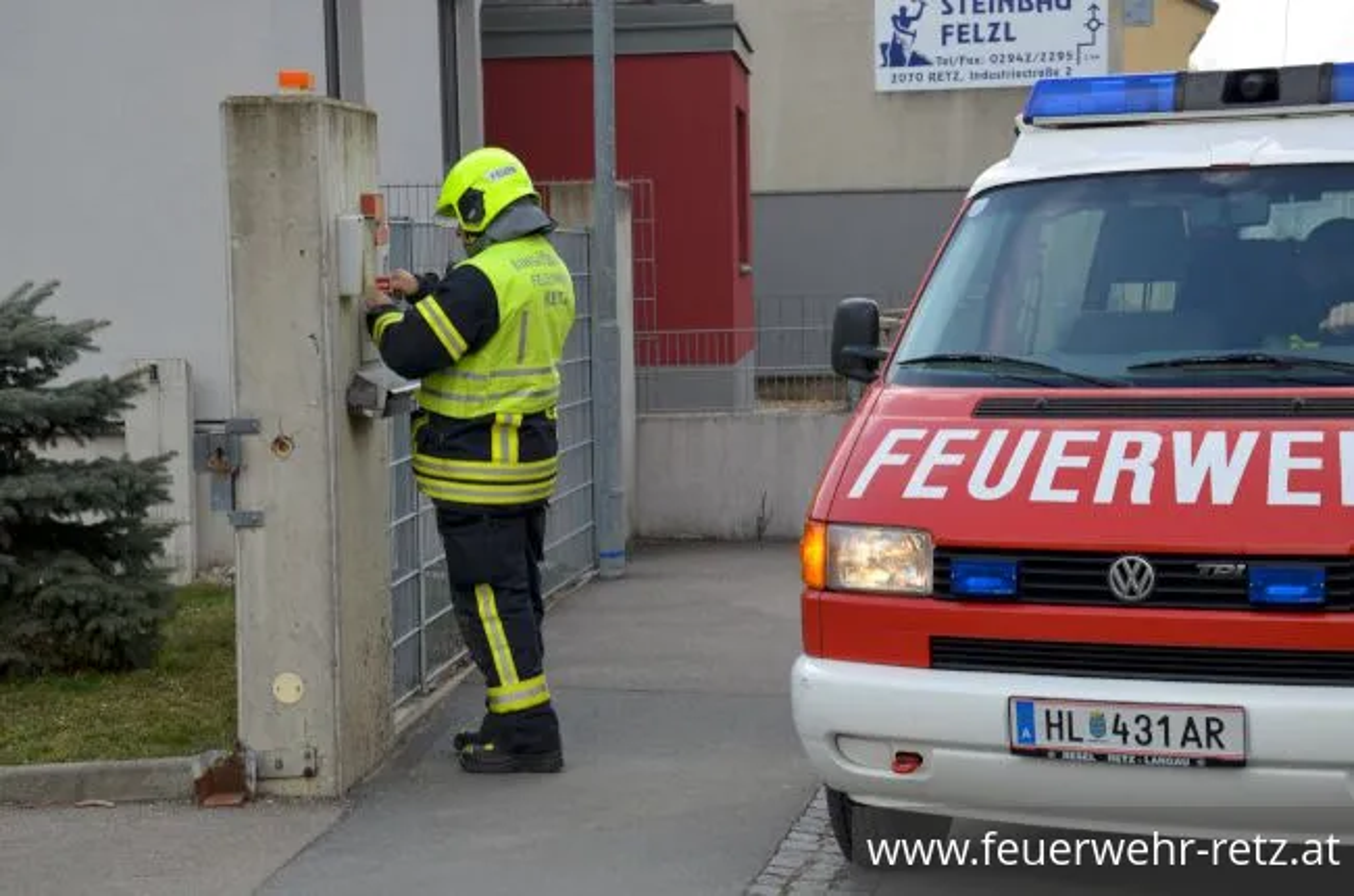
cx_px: 677
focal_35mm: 78
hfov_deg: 26.1
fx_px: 2927
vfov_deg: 17.4
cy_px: 448
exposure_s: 1/250
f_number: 8
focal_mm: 52
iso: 180
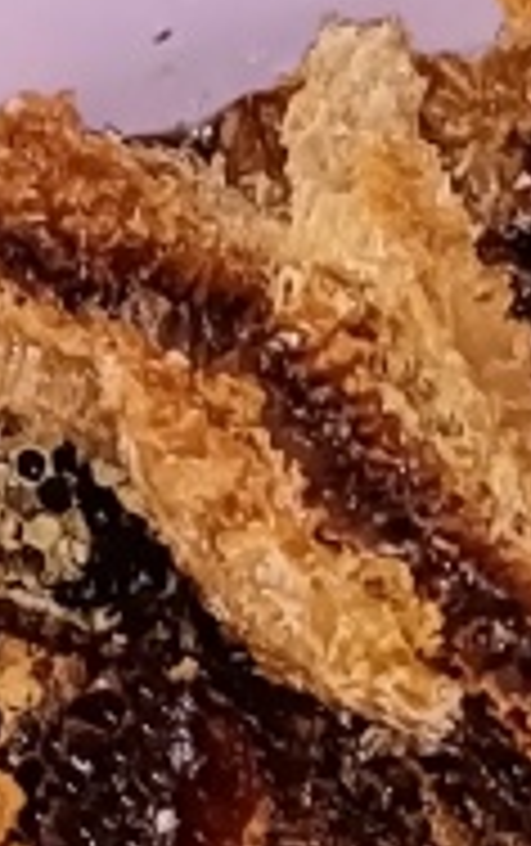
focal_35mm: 162
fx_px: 3740
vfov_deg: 12.9
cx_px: 198
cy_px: 484
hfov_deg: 8.1
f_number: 1.9
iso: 2037
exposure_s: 1/25
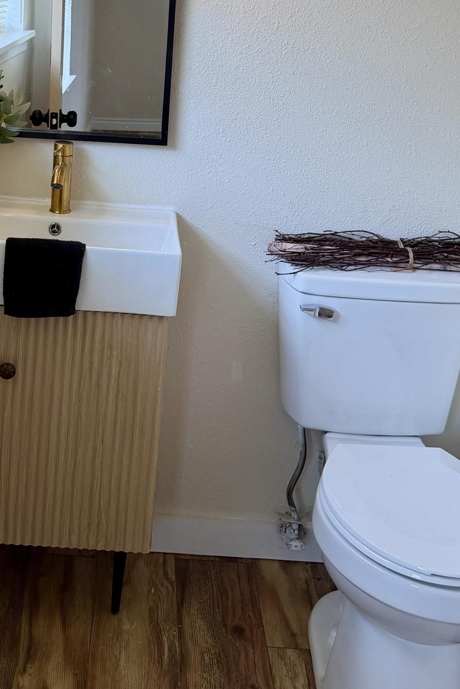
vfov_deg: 42.5
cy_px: 101
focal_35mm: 43
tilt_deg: -8.4
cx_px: 128
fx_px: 824
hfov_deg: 30.8
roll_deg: -2.5
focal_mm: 6.76
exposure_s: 1/154
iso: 100
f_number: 1.78
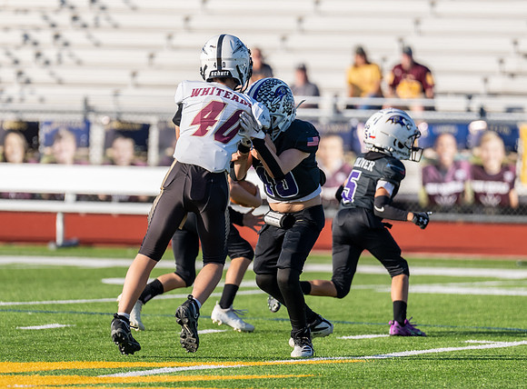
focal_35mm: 409
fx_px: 6193
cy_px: 211
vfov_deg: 3.6
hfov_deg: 4.9
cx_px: 241
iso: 100
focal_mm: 200
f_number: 2.8
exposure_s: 1/1600
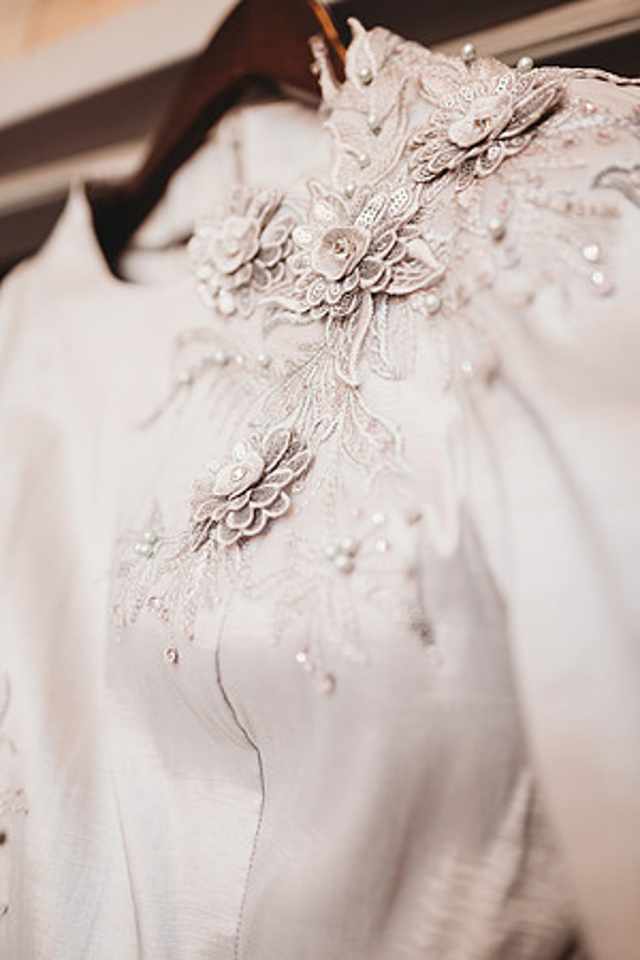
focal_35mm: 24
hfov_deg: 53.1
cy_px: 480
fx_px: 640
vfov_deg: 73.7
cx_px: 320
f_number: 1.8
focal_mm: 24
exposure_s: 1/320
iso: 250
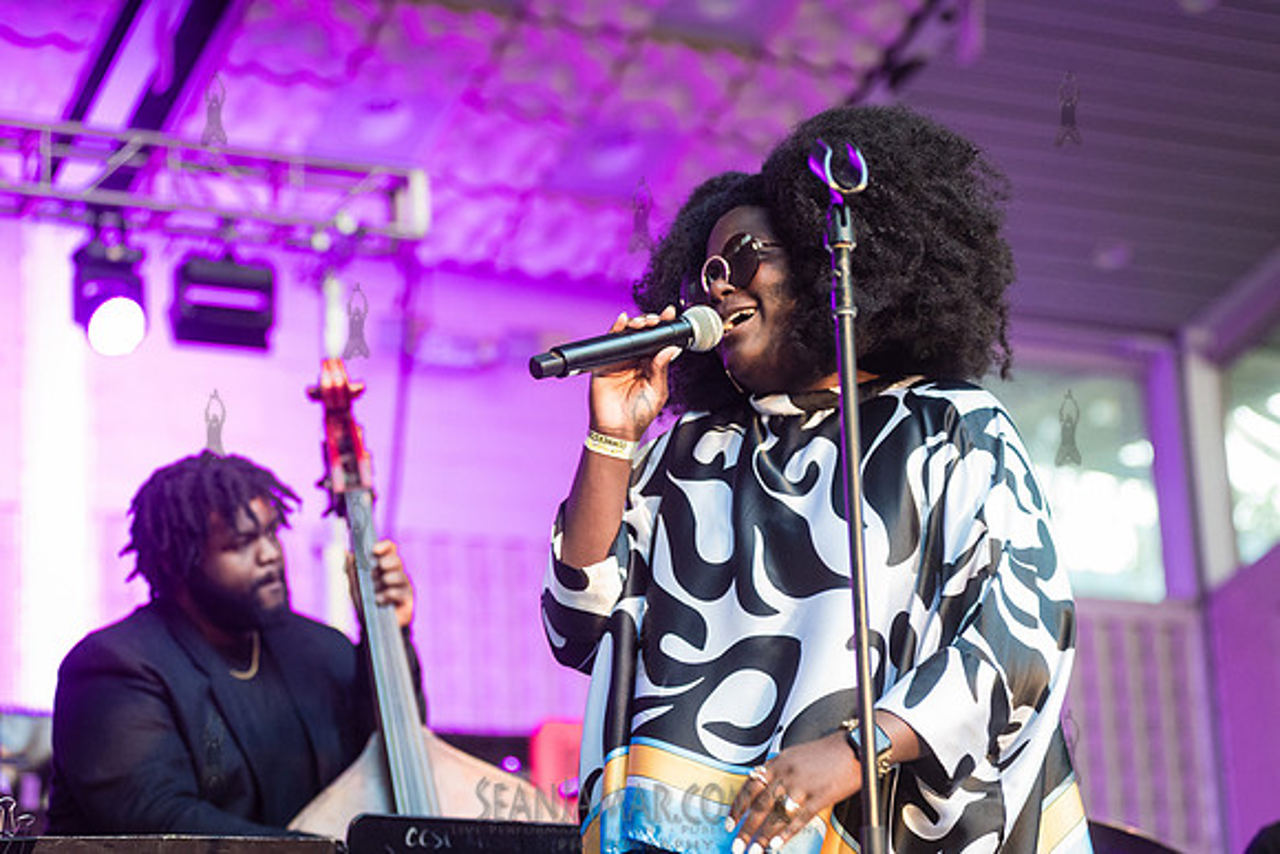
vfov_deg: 17.1
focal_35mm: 80
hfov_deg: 25.4
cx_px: 640
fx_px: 2845
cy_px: 427
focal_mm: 80
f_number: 3.5
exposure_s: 1/320
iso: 4000
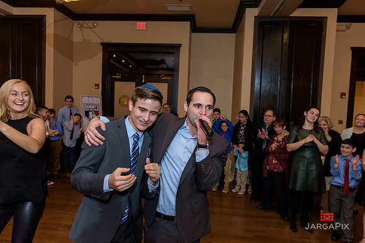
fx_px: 243
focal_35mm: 24
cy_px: 122
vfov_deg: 53.2
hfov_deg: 73.7
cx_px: 182
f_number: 3.2
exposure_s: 1/125
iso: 1600
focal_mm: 24
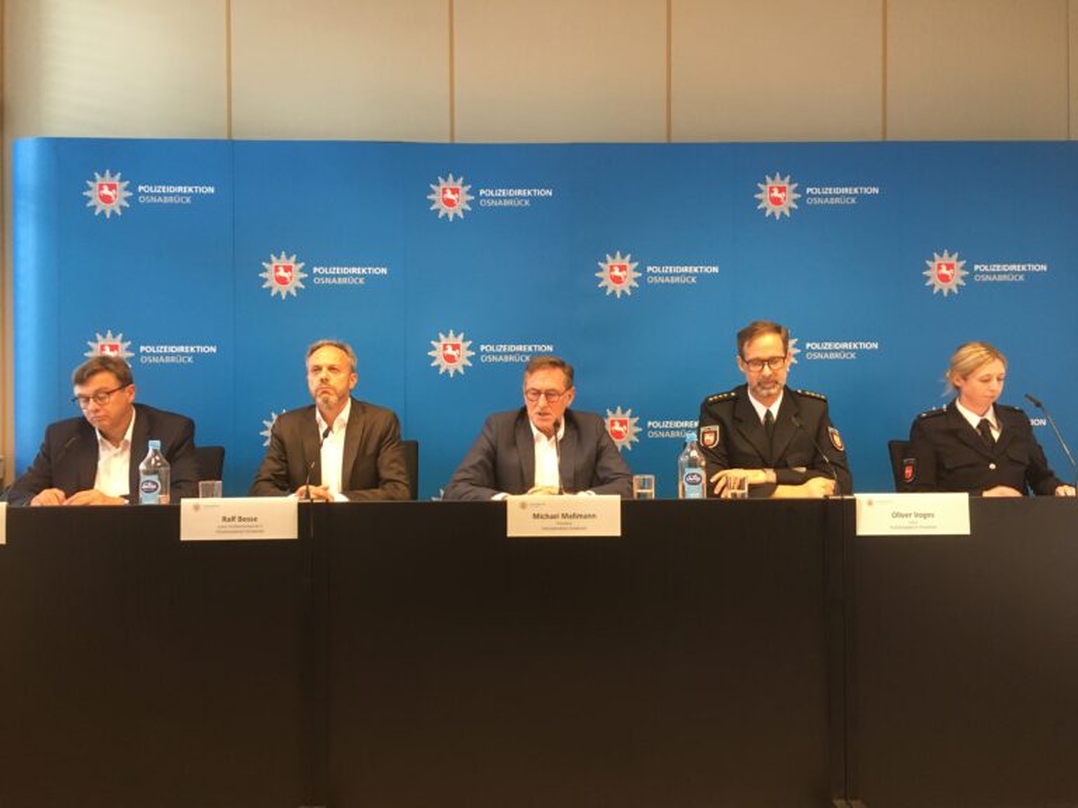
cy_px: 404
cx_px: 539
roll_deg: +0.9
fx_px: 903
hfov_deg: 61.7
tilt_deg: +1.4
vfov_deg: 48.2
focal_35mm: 29
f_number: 2.2
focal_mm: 4.15
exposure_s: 1/33
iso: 200
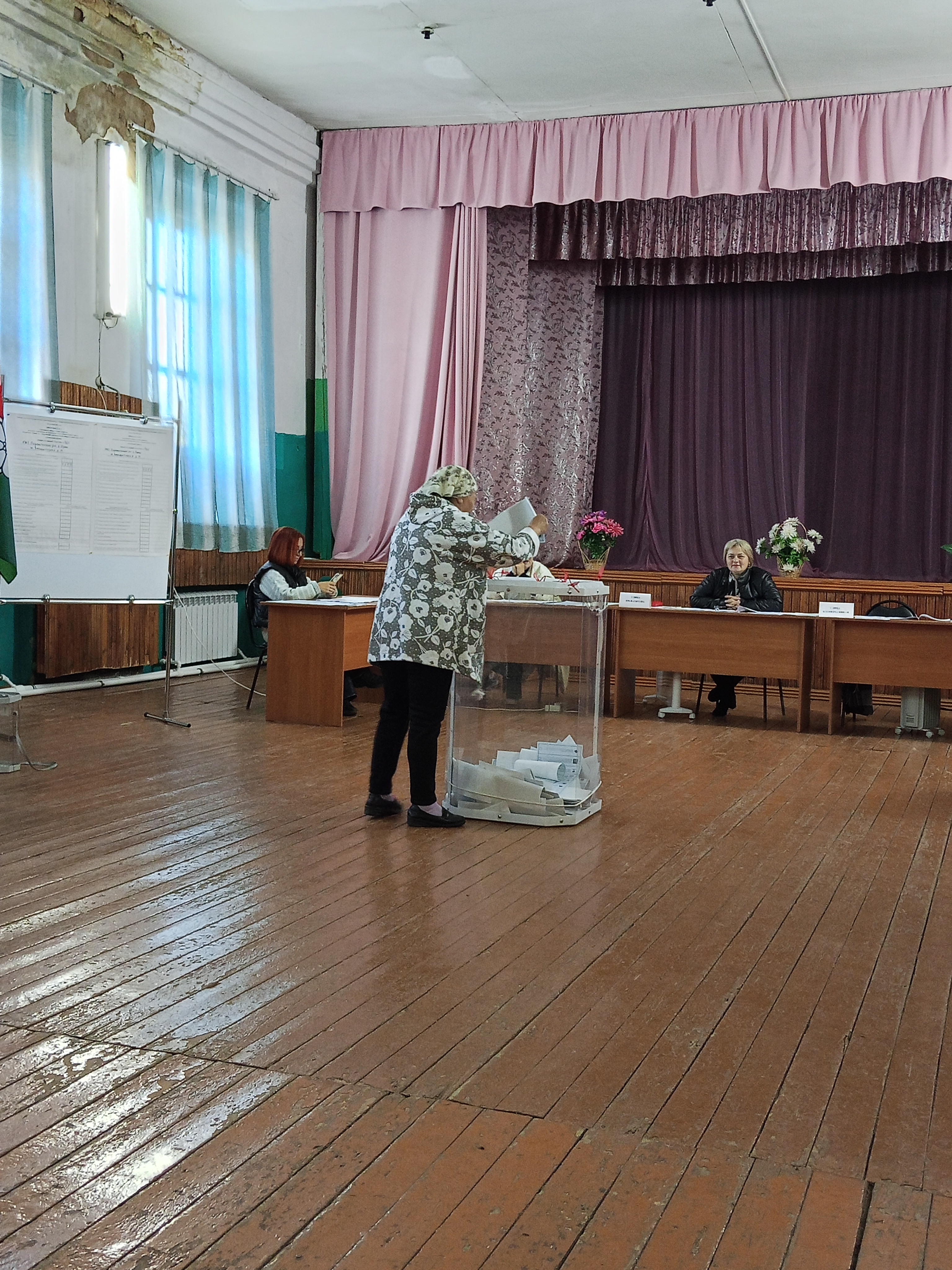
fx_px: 1320
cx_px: 476
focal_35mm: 36
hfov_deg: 39.7
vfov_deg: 51.4
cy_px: 635
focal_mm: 3.98
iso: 640
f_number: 1.8
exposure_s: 1/33.3
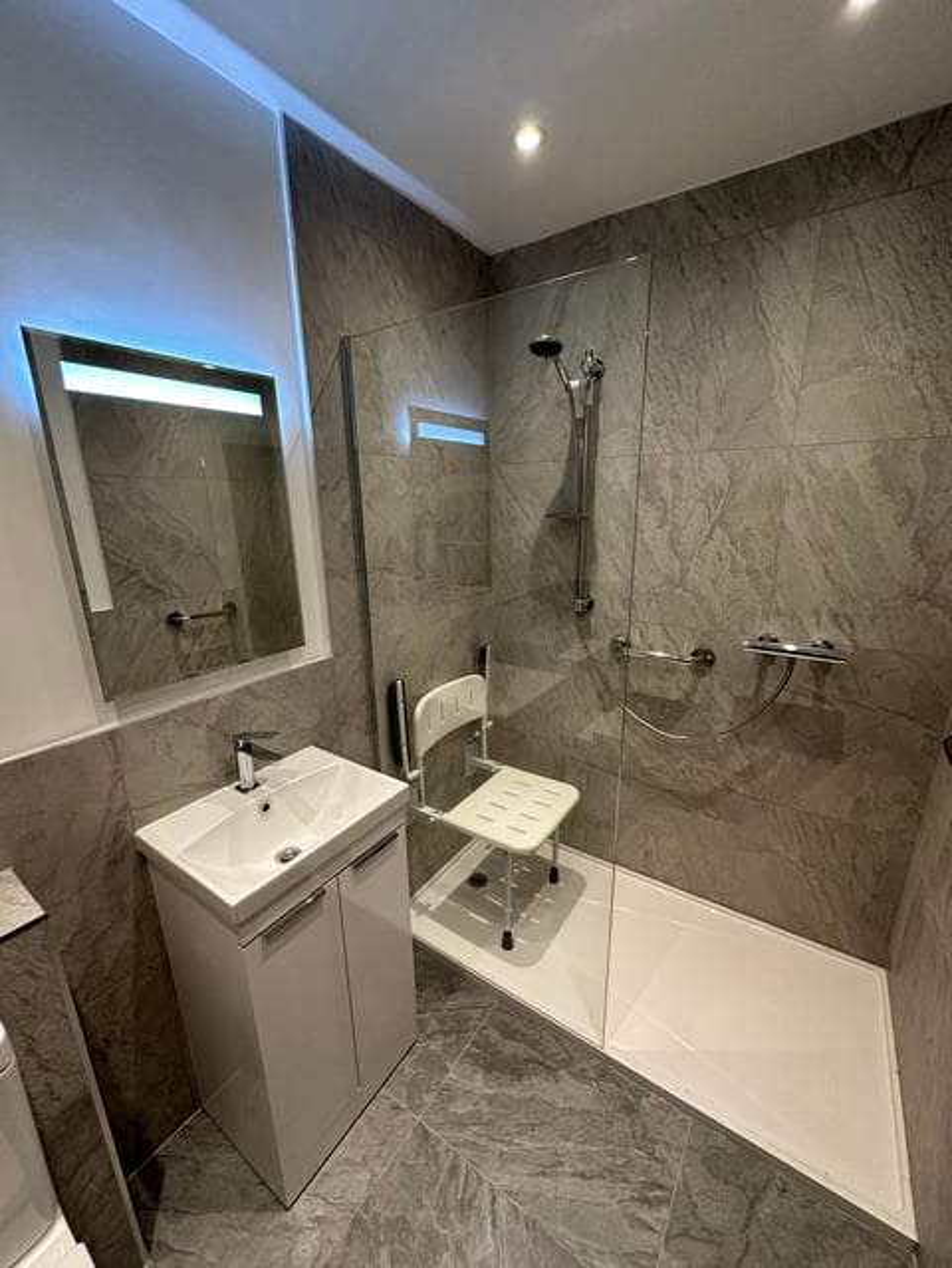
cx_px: 476
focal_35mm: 14
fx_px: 513
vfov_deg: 102.0
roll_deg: +0.4
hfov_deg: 85.7
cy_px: 634
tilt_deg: -14.3
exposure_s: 1/100
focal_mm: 2.22
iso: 250
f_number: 2.2
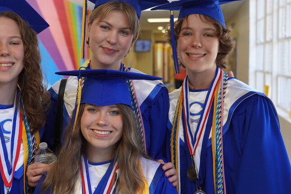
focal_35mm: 65
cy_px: 97
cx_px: 94
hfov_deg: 30.7
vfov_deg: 20.9
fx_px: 526
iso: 800
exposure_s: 1/160
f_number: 4
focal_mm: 41
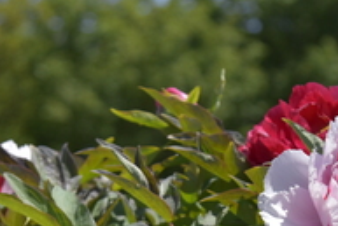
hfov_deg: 10.8
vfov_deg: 7.2
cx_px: 212
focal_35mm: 190
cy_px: 274
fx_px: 1785
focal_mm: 62
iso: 500
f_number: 4.5
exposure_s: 1/4000
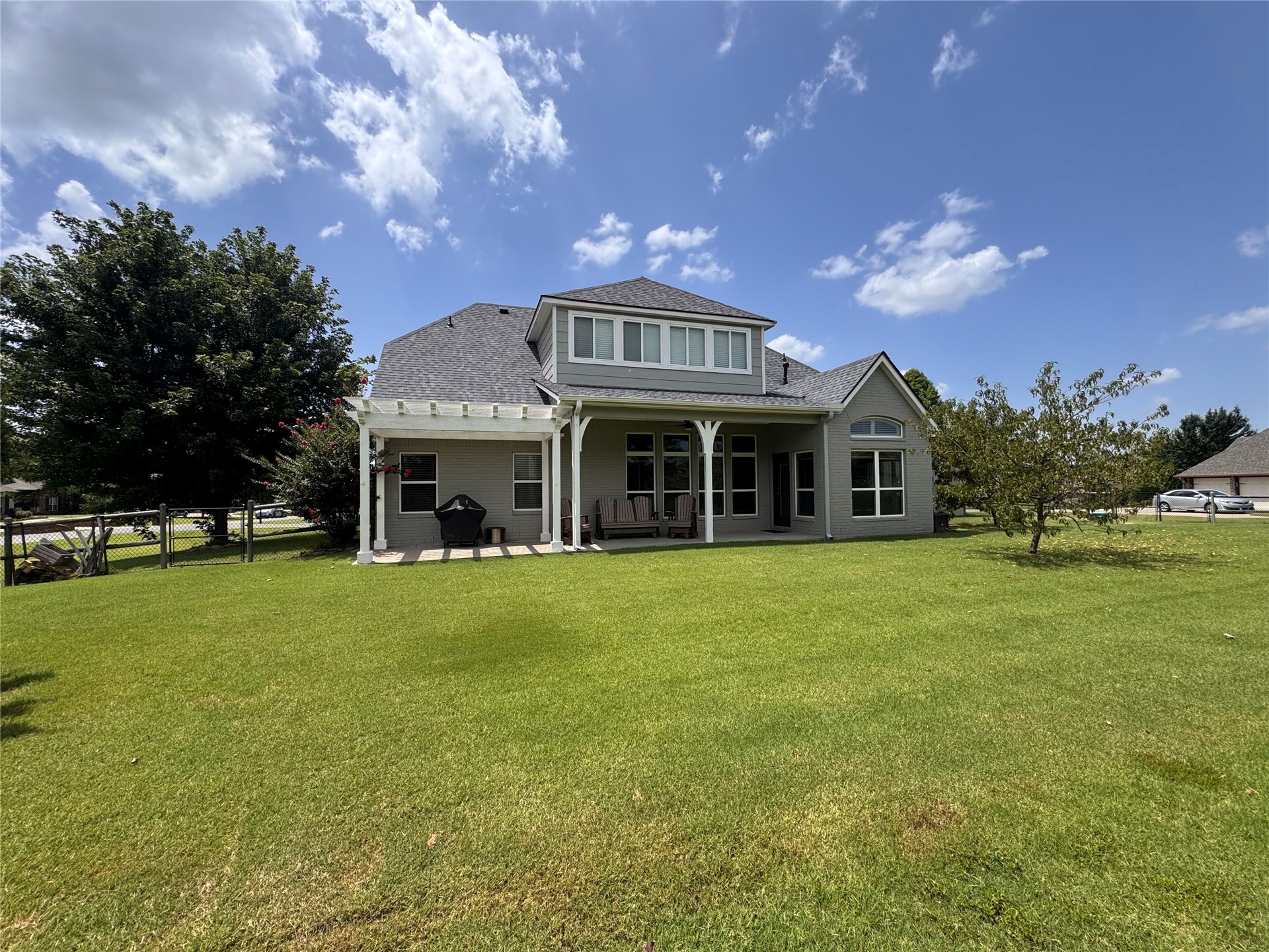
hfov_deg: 102.1
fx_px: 513
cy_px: 476
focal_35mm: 14
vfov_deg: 85.7
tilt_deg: +0.1
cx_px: 634
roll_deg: -0.3
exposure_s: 1/1748
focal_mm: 2.22
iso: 50
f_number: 2.2
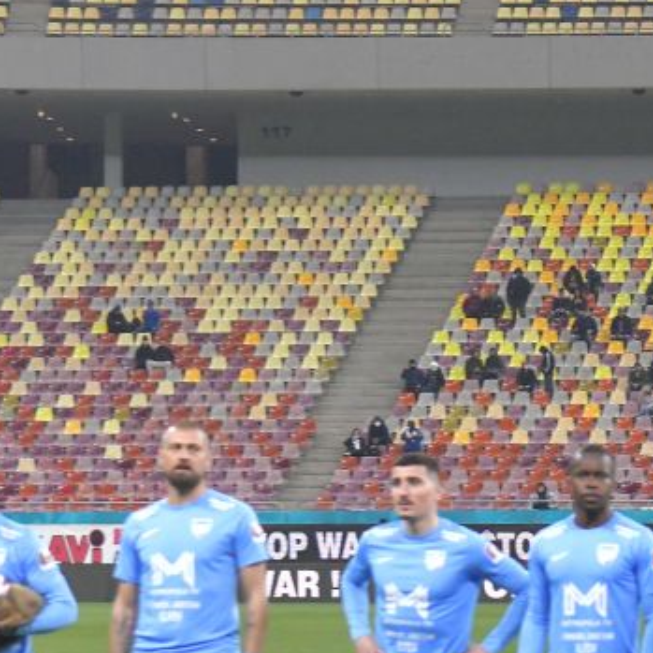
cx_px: 842
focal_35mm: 146
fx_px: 3116
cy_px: 666
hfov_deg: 11.7
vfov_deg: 11.8
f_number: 4
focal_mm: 50
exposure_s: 1/1000
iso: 2500
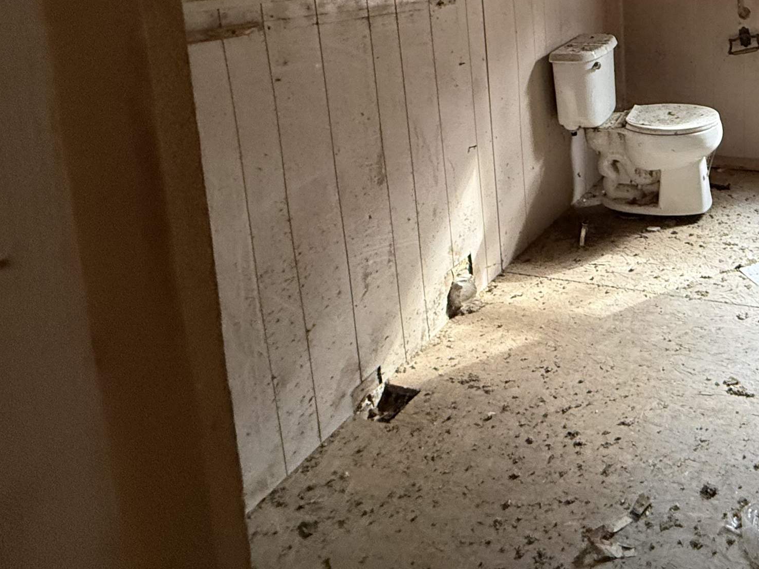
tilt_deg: -10.8
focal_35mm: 29
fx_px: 636
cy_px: 29
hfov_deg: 52.6
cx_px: 709
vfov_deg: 42.9
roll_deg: +1.4
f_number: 2.2
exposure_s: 1/69
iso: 320
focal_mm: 2.22
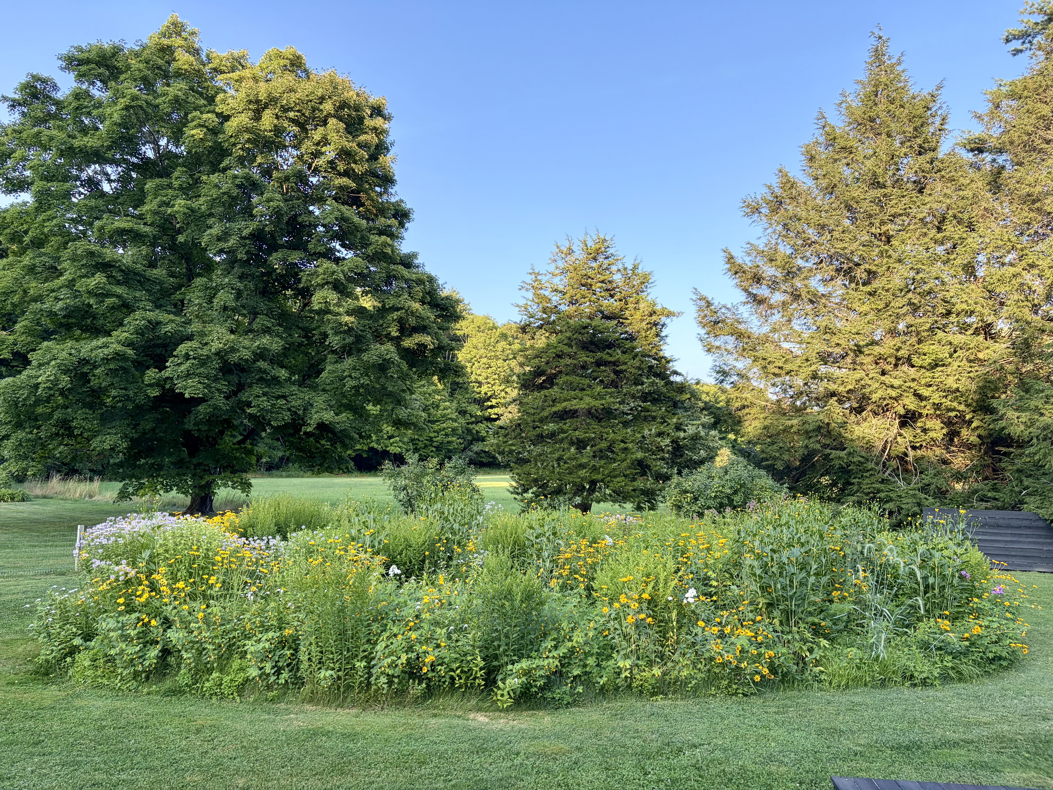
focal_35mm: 26
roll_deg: -0.9
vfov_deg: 53.1
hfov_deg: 67.3
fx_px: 791
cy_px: 395
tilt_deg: +5.6
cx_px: 526
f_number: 1.6
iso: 64
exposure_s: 1/586
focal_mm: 5.96
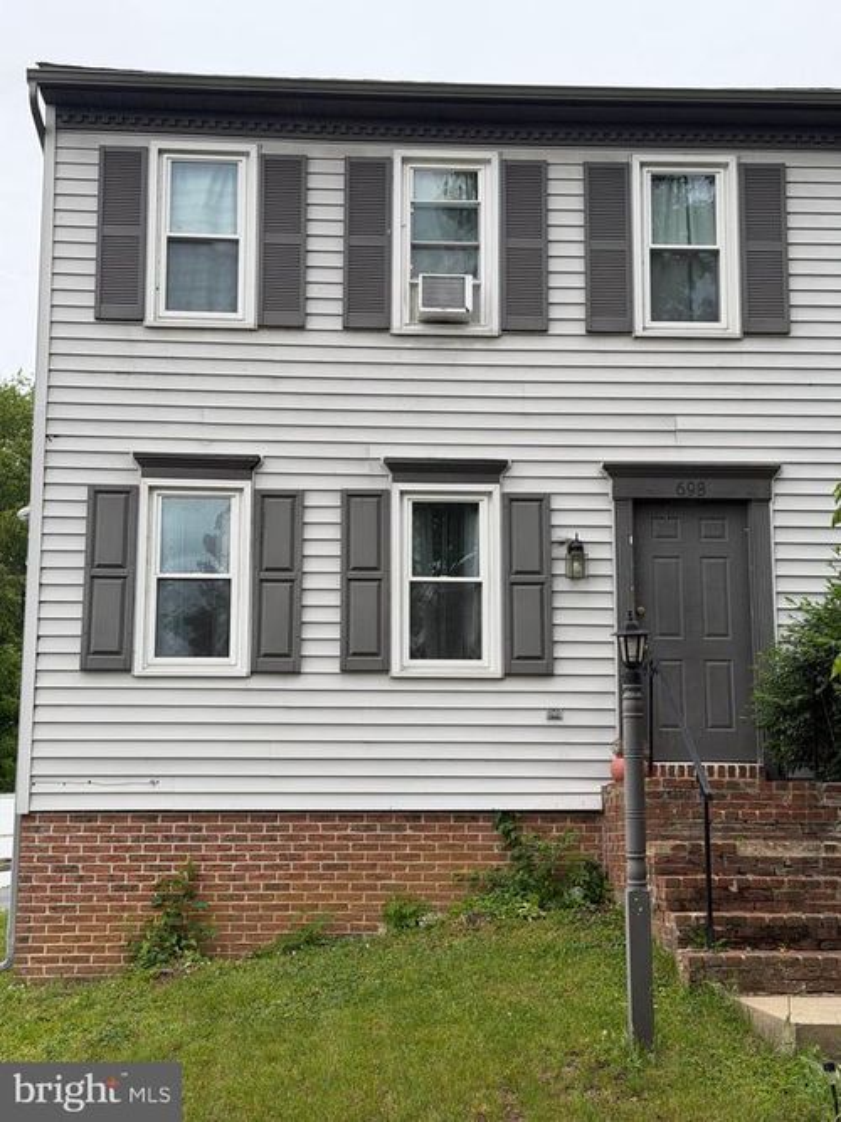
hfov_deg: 30.3
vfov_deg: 39.7
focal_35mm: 48
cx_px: 420
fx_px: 1555
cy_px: 561
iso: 80
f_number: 1.78
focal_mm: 6.76
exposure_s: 1/1185
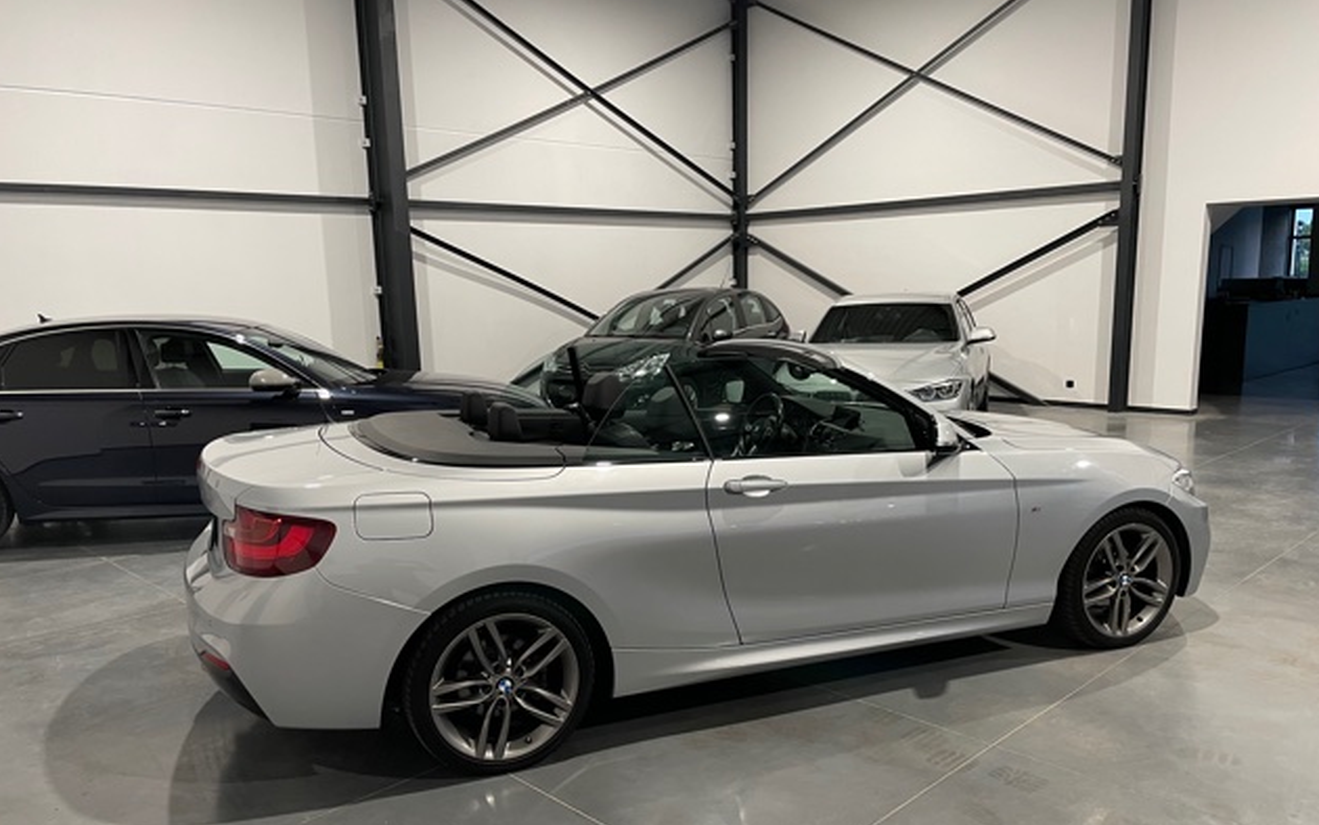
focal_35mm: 28
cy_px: 469
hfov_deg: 66.5
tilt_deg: -10.8
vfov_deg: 44.5
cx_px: 664
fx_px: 1007
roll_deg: +1.3
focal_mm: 4.2
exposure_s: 1/50
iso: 100
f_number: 1.6
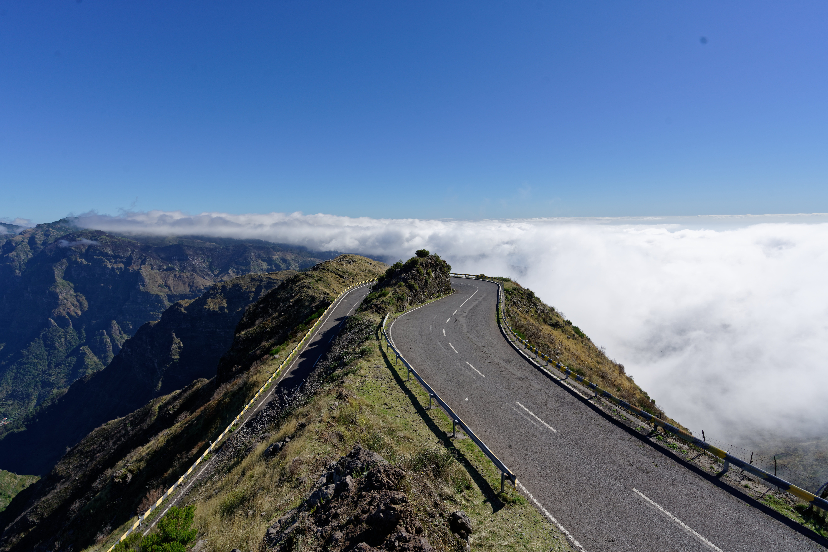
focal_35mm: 16
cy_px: 276
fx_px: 368
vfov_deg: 73.8
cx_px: 414
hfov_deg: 96.7
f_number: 9
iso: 100
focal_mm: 16
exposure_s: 1/250
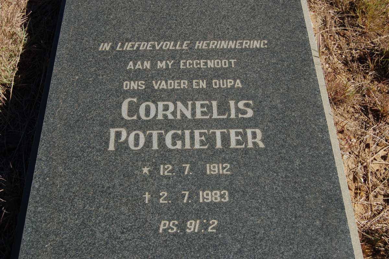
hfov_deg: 42.4
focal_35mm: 46
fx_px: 502
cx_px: 194
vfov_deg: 28.9
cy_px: 130
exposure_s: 1/400
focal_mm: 31
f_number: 6.3
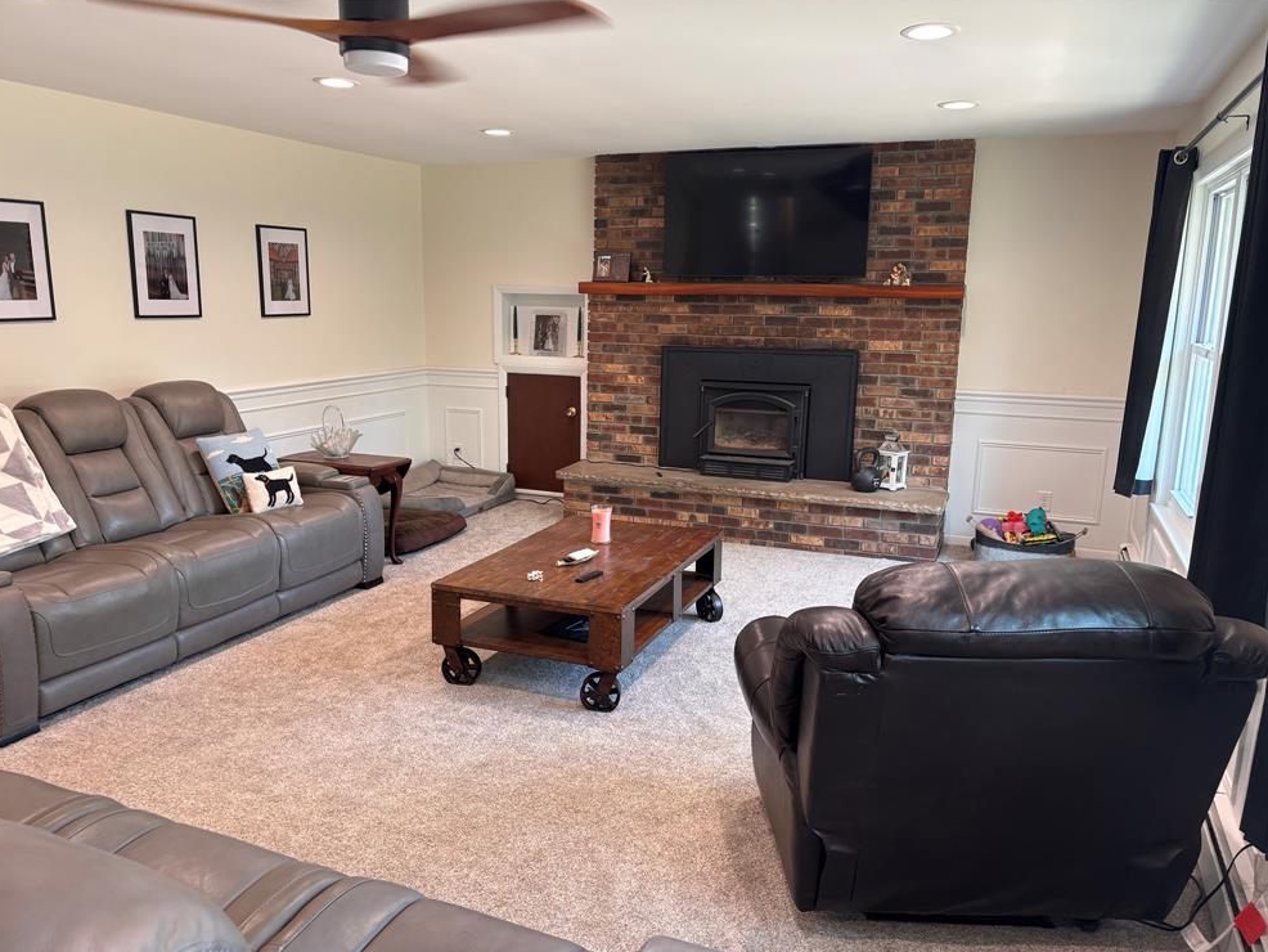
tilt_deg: -10.0
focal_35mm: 27
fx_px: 989
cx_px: 611
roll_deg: -1.1
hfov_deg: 65.3
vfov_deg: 51.4
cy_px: 489
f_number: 1.6
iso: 125
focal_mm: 5.96
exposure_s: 1/60
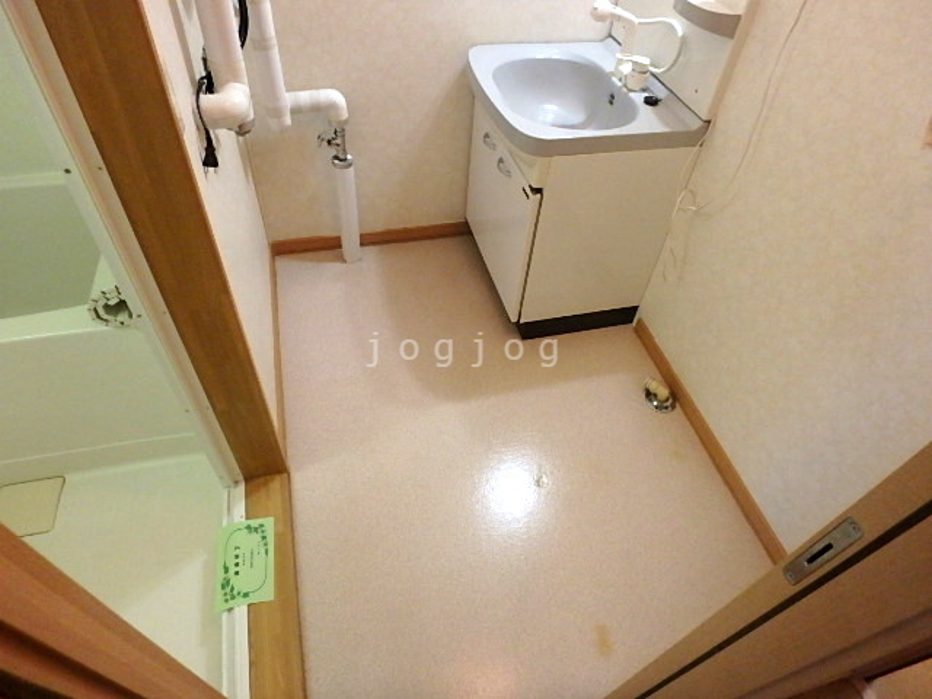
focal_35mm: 21
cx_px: 466
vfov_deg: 63.4
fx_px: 565
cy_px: 350
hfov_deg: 79.0
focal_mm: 3.7
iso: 640
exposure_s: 1/30
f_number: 3.5
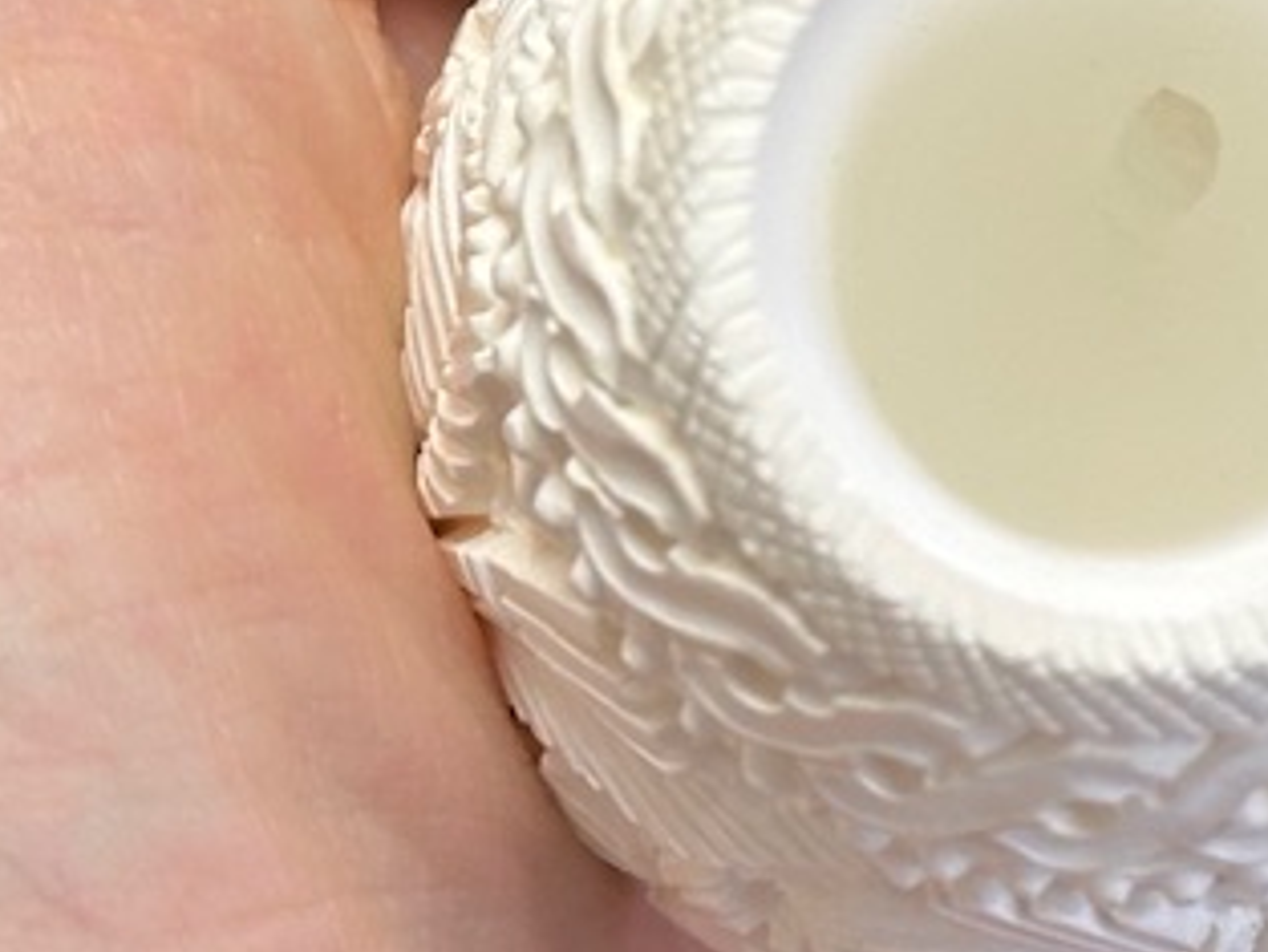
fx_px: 7182
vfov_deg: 7.5
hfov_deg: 10.0
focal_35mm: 196
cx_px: 1349
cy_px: -369
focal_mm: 6.86
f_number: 1.78
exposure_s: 1/121
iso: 40
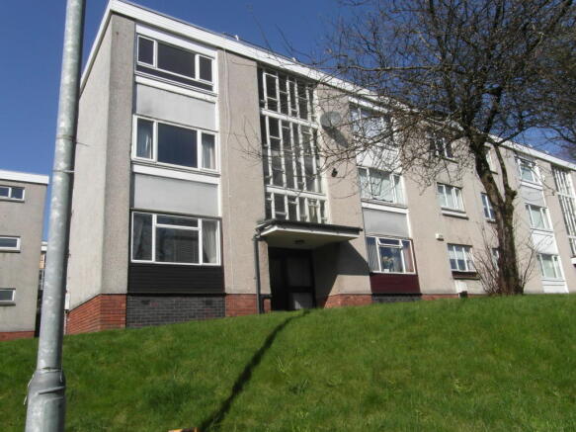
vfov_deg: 56.8
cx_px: 288
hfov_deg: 71.6
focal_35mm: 24
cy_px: 216
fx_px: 399
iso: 80
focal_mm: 4
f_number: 7.3
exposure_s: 1/250
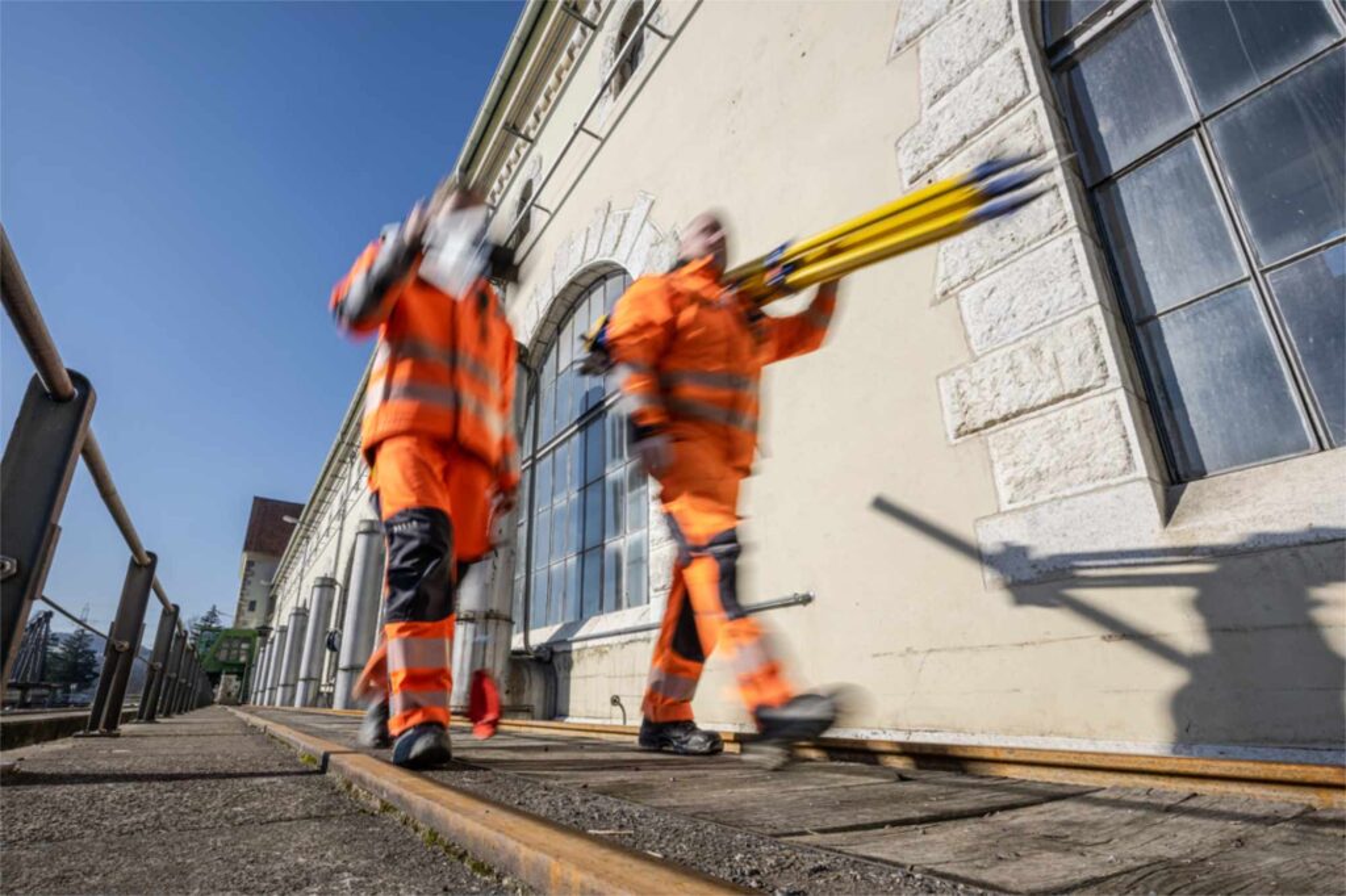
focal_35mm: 14
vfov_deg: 81.2
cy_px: 448
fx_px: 523
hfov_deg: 104.3
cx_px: 673
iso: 32
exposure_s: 1/20
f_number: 20
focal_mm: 14
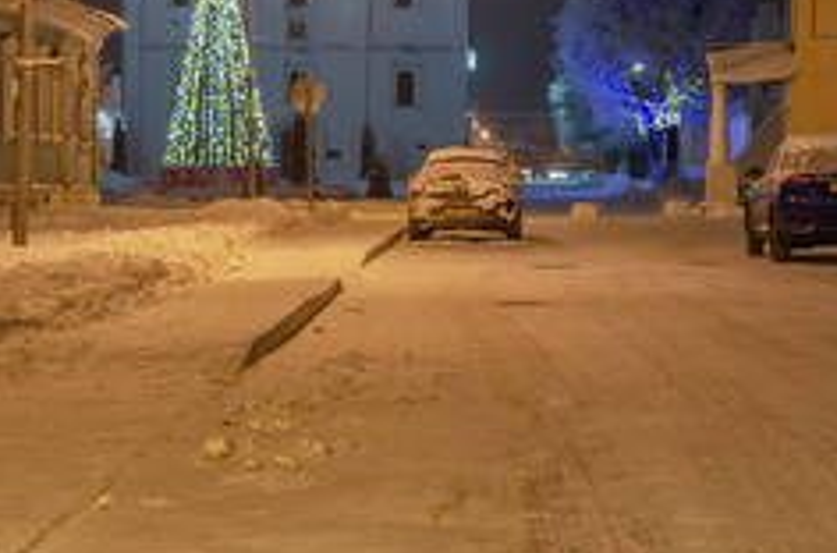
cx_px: 706
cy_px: -30
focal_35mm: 119
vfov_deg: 11.3
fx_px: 2759
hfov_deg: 17.1
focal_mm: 26
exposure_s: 1.6
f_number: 8
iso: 100
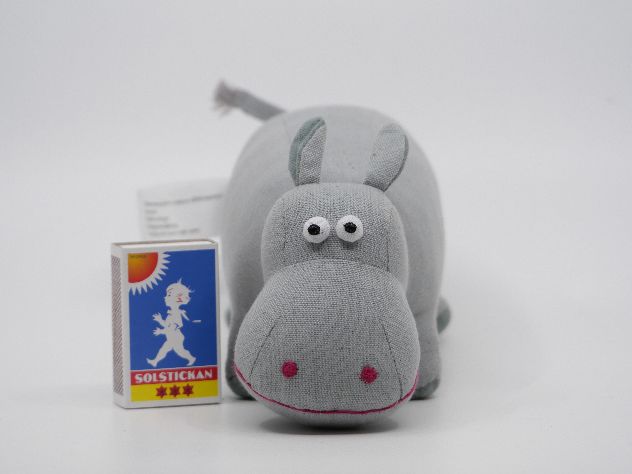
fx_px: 6244
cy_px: 237
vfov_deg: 4.3
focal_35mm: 342
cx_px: 316
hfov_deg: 5.8
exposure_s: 1/400
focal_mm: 171
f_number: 5.9
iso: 800
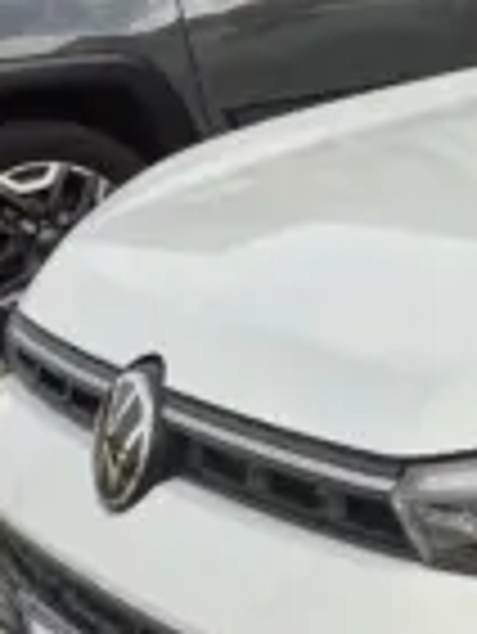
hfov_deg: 12.0
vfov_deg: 20.0
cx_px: 1174
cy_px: 346
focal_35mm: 98
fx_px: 1798
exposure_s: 1/920
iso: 25
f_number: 1.8
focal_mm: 5.4
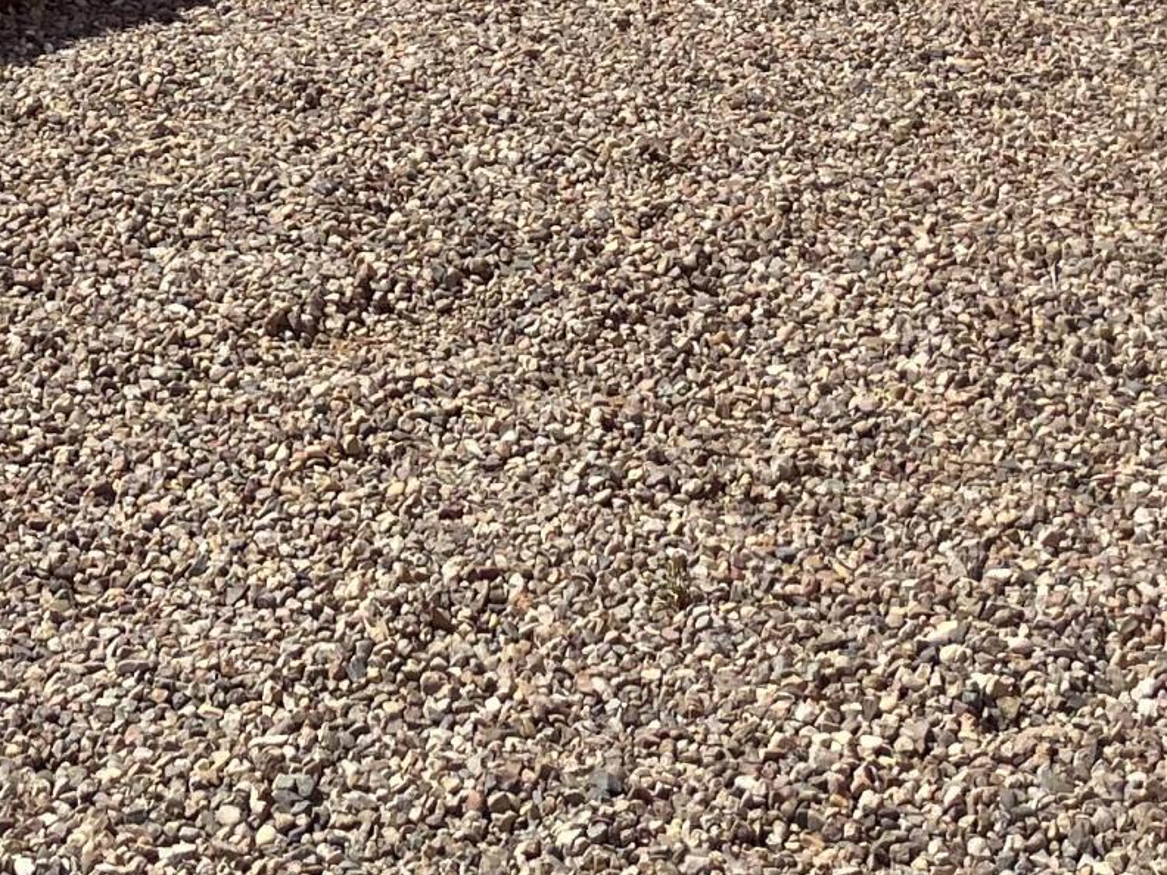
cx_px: 78
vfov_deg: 13.0
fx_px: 3574
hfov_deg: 18.2
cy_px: -536
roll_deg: -0.9
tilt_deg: -4.9
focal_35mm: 106
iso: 32
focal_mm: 3.99
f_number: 1.8
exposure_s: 1/2024
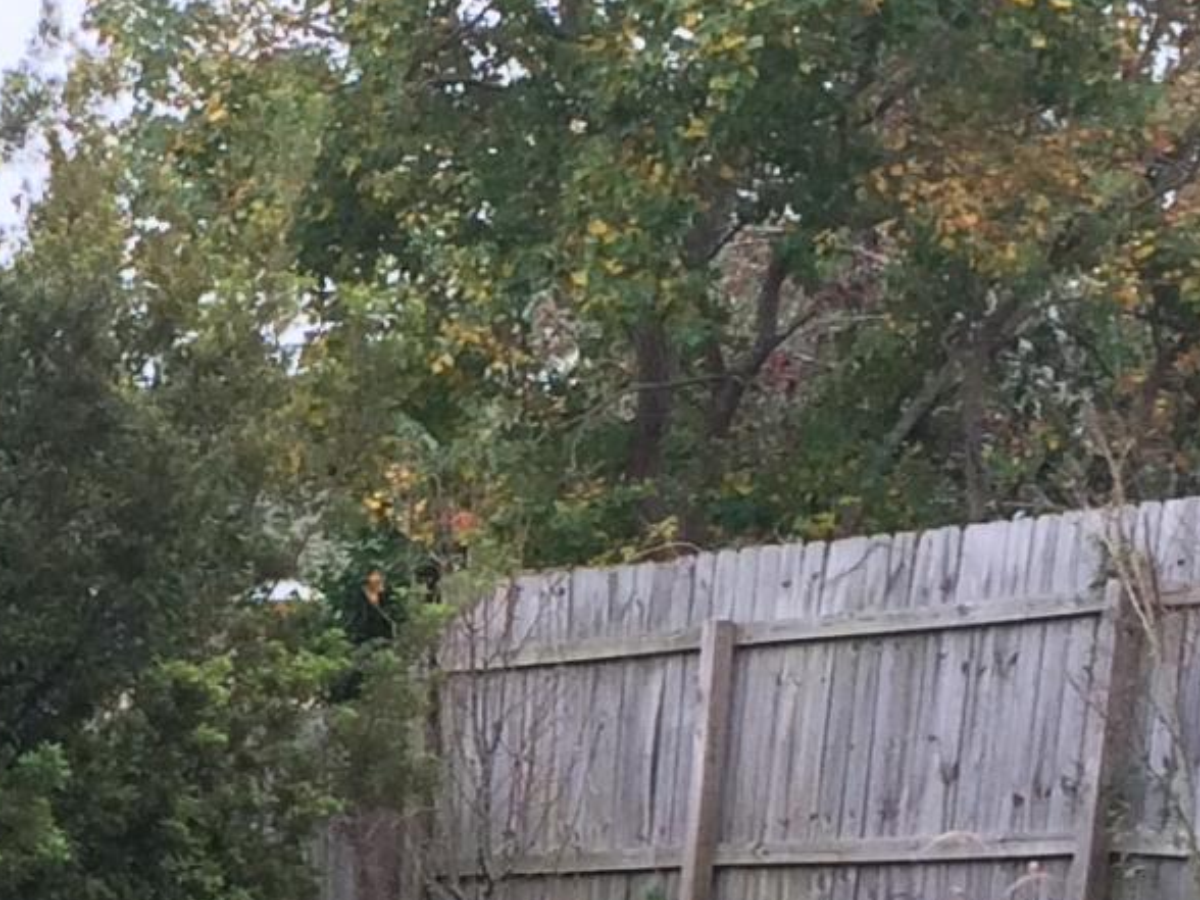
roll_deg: +0.1
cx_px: -398
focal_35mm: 148
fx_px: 5131
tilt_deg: -8.1
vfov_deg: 9.6
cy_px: 1496
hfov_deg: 12.9
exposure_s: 1/60
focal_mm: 4.15
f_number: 2.2
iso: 50
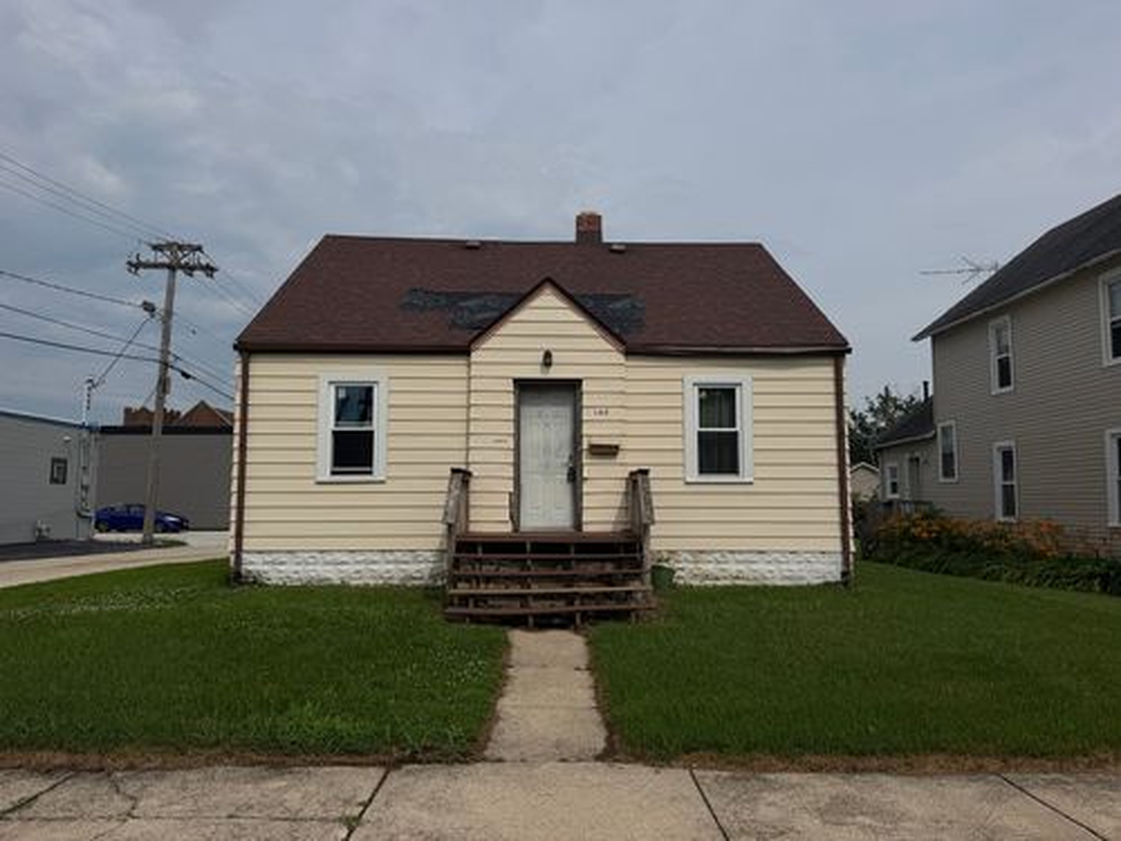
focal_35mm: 24
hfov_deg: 71.6
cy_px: 420
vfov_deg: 56.8
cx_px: 560
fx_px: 777
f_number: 1.78
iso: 80
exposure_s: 1/14286
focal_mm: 6.76
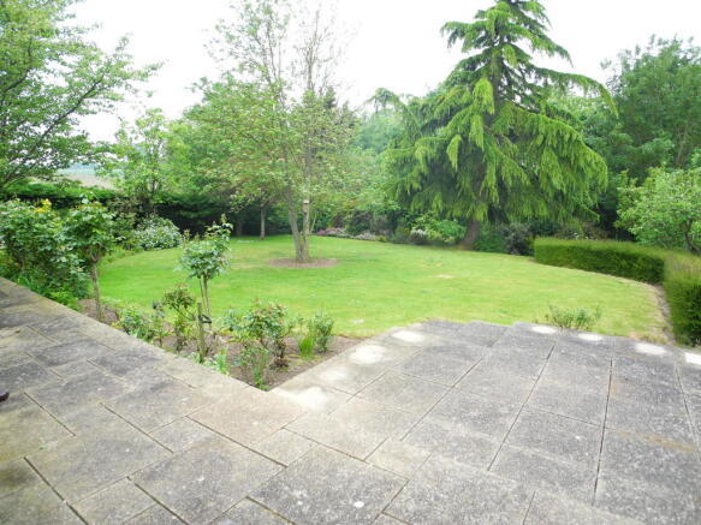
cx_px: 350
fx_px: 567
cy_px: 262
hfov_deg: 63.5
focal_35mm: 28
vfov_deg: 49.7
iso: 100
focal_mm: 6
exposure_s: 1/162
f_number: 2.8
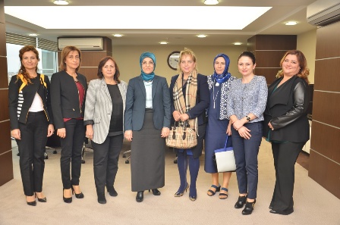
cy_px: 112
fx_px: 297
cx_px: 170
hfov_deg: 59.6
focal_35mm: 32
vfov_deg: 41.6
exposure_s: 1/60
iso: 200
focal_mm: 21
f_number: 4
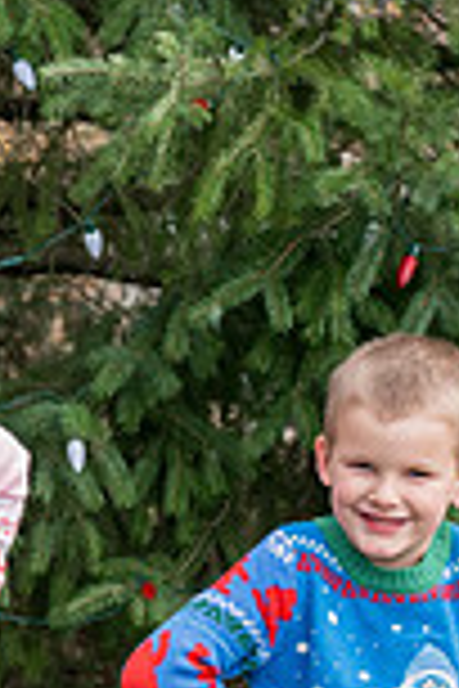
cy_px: 598
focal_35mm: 153
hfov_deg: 8.9
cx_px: 76
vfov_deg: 13.3
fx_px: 2926
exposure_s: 1/320
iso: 320
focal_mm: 35
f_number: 5
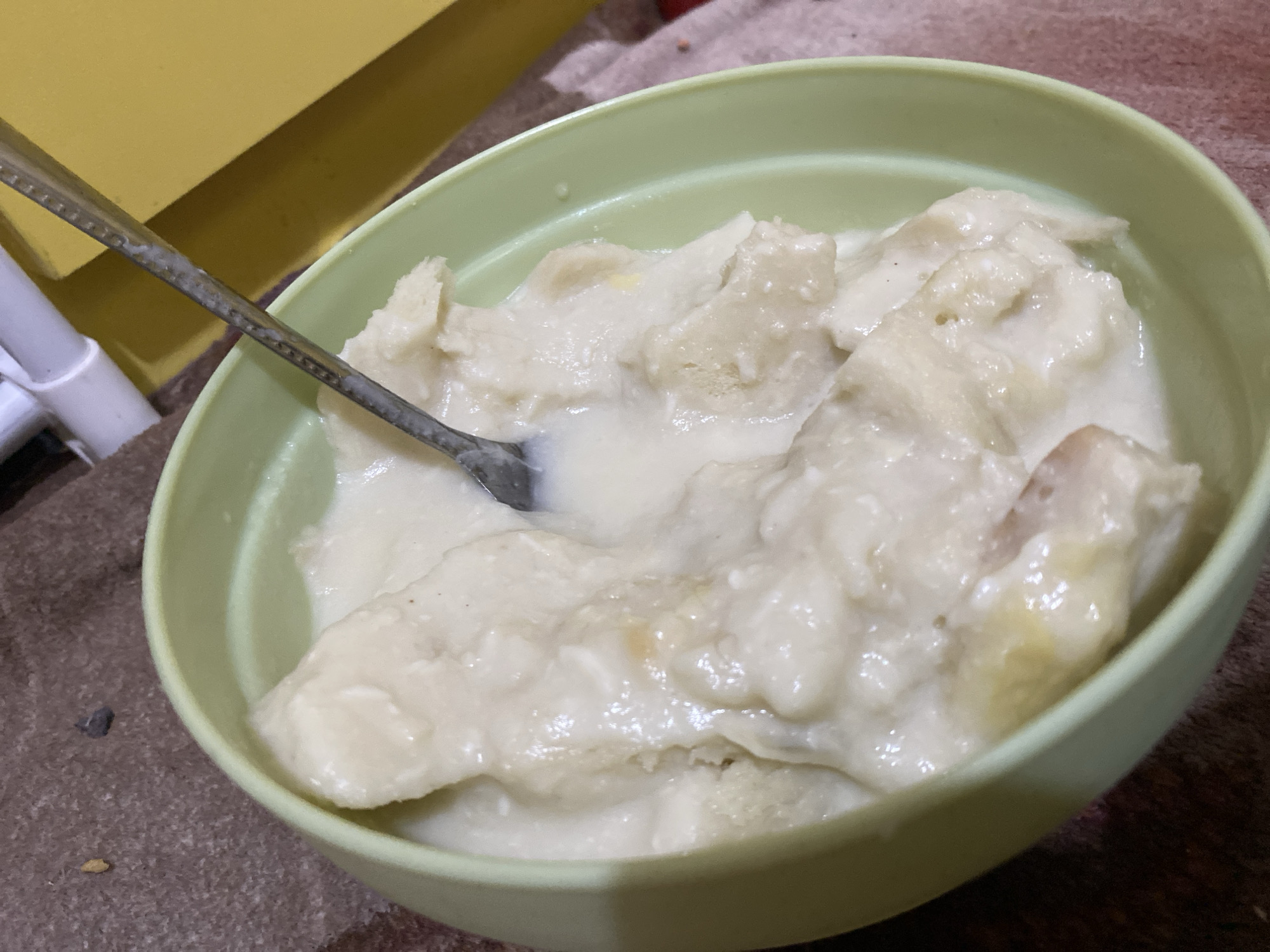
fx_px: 954
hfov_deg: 67.3
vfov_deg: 53.1
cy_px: 476
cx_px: 635
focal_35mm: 26
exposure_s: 1/54
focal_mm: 4.25
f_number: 1.8
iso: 500
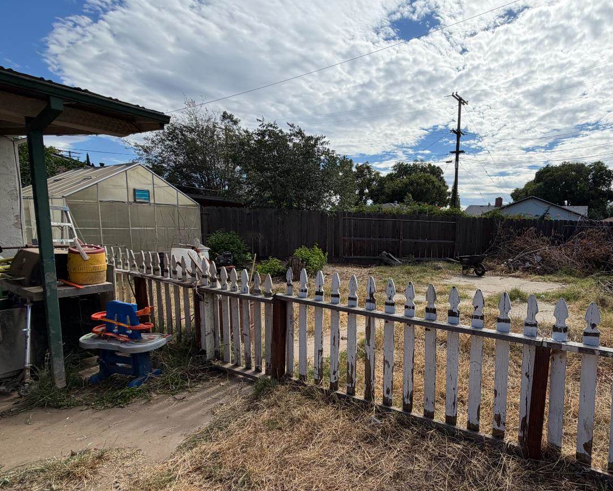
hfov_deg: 79.6
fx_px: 345
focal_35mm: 19
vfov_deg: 70.7
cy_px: 265
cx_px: 425
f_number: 2.2
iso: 20
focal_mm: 2.22
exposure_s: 1/1464
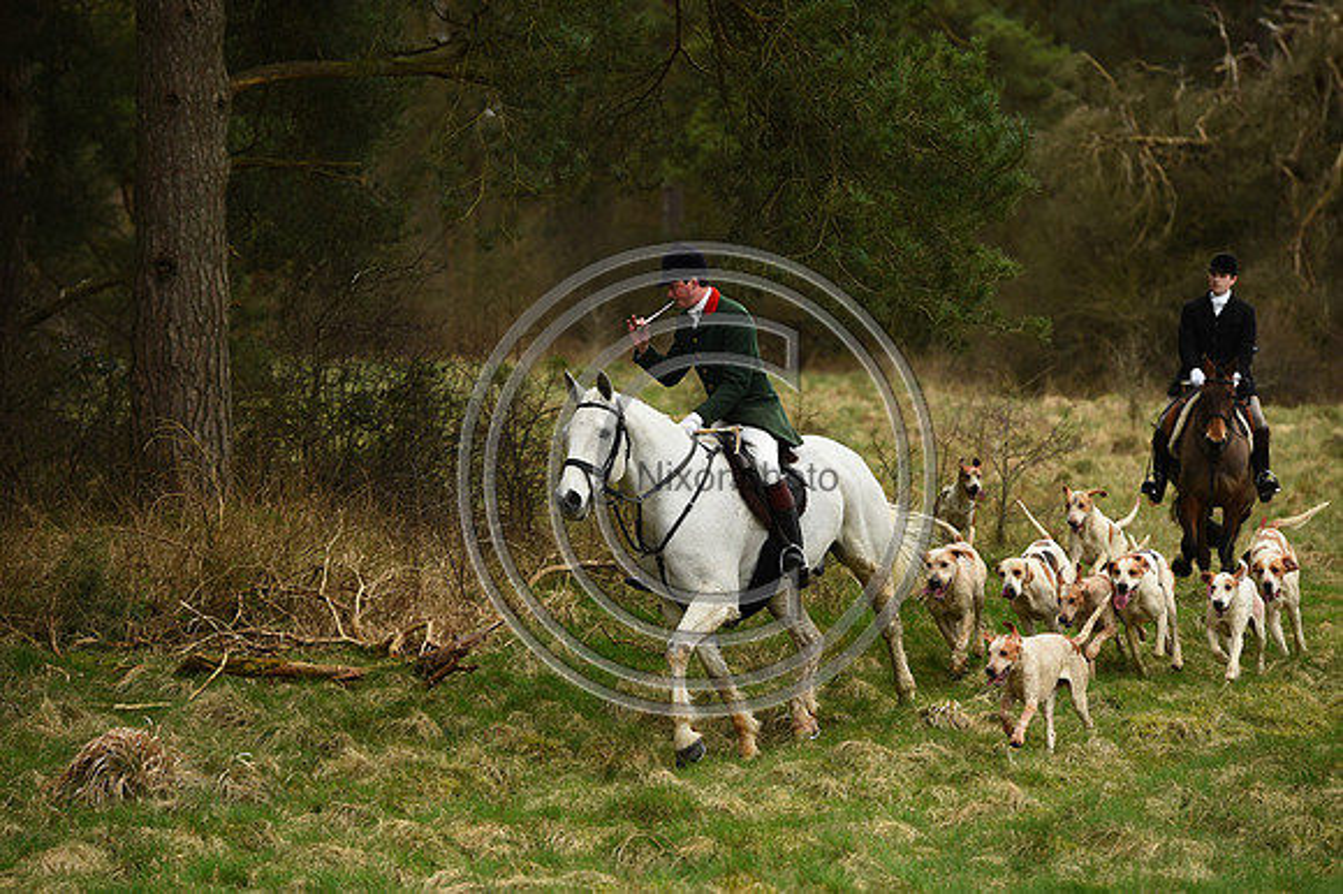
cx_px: 672
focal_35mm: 160
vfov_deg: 8.6
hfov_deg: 12.8
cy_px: 447
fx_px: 5965
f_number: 4.5
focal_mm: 160
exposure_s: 1/1250
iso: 450
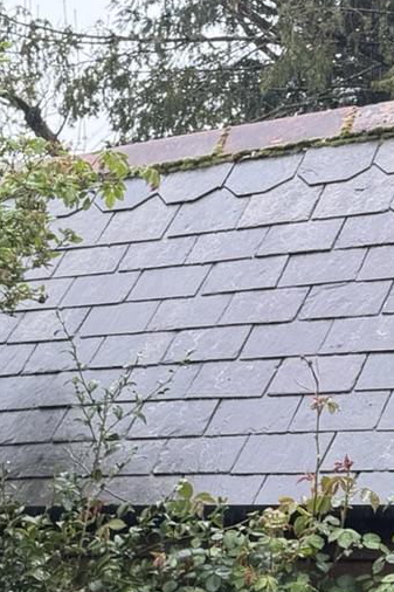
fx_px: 1659
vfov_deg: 18.3
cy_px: 847
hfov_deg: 11.5
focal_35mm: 101
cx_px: -507
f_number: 1.78
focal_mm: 6.76
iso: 80
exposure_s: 1/206
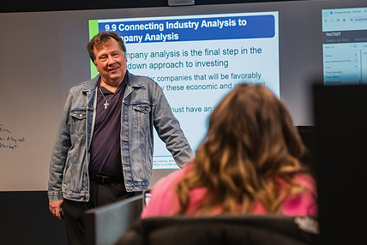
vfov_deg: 16.3
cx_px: 152
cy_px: 147
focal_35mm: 84
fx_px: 857
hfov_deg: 24.1
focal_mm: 62
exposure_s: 1/200
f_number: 3.2
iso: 2000
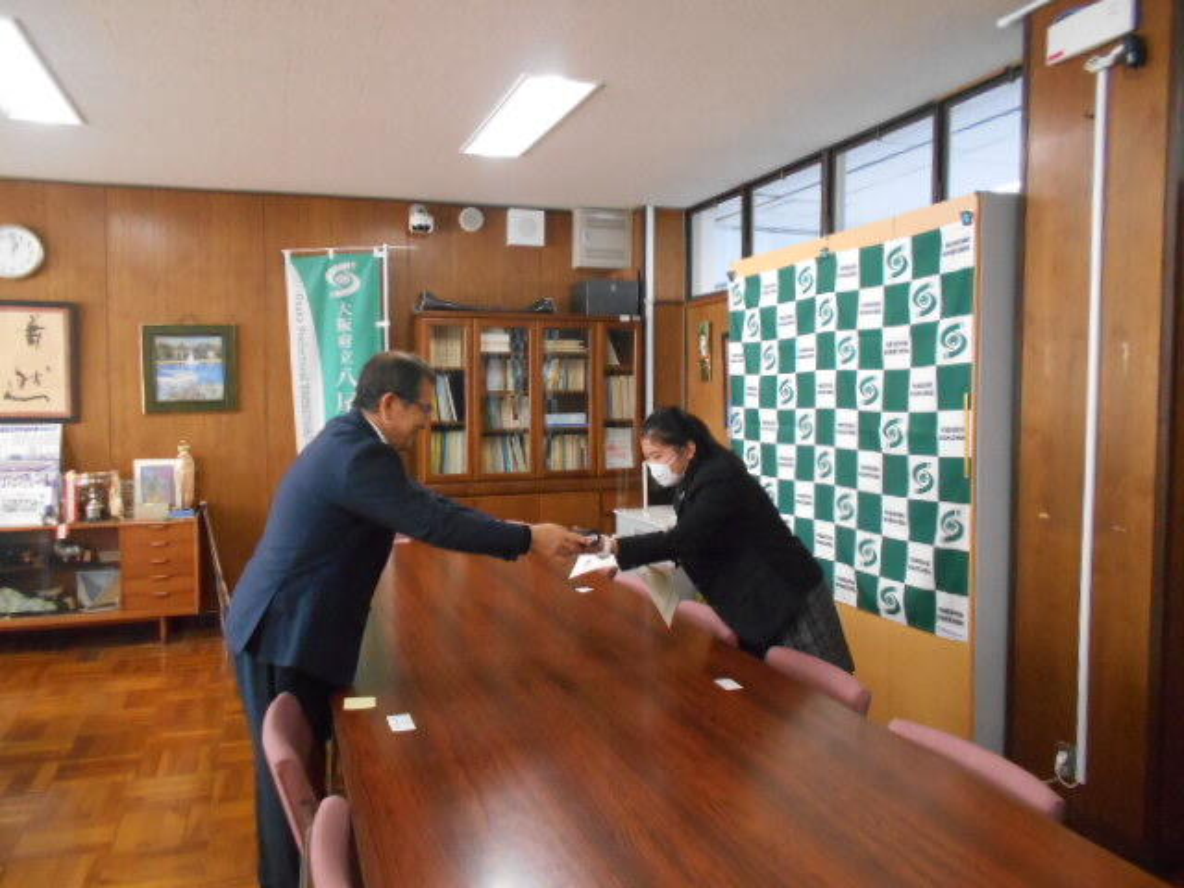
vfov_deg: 53.1
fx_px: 889
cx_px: 592
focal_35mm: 26
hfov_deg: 67.3
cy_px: 444
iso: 800
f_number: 3.2
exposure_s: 1/125
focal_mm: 4.6
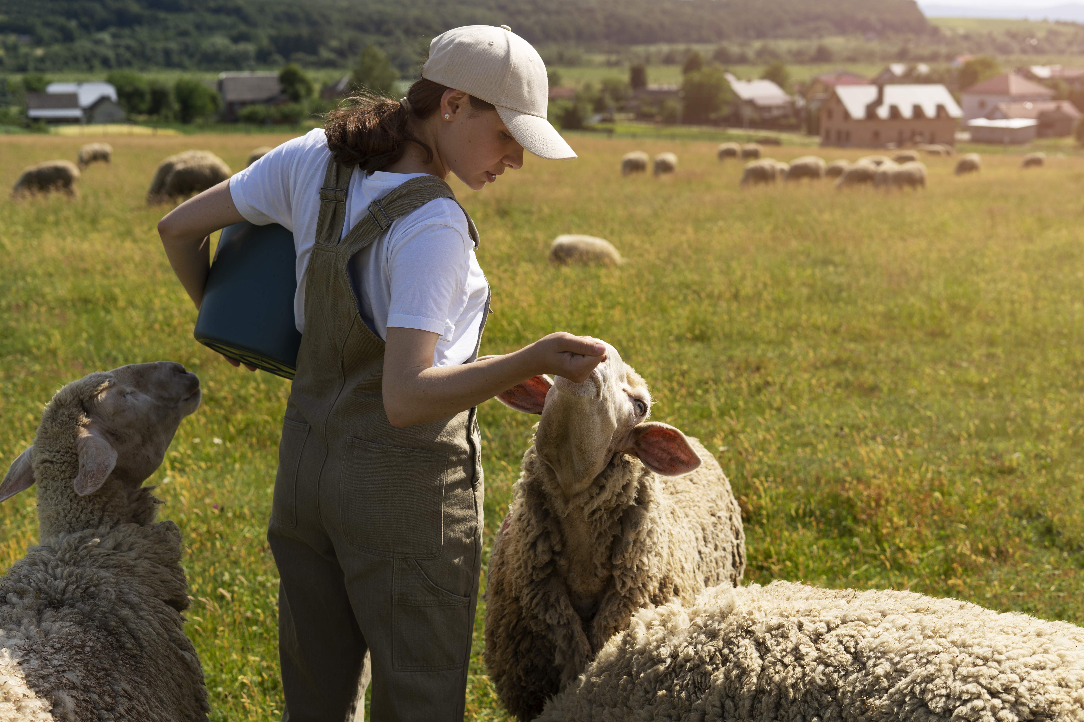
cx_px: 542
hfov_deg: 39.6
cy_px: 361
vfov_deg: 27.0
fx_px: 1505
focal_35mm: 50
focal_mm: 50
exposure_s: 1/640
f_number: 5
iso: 125
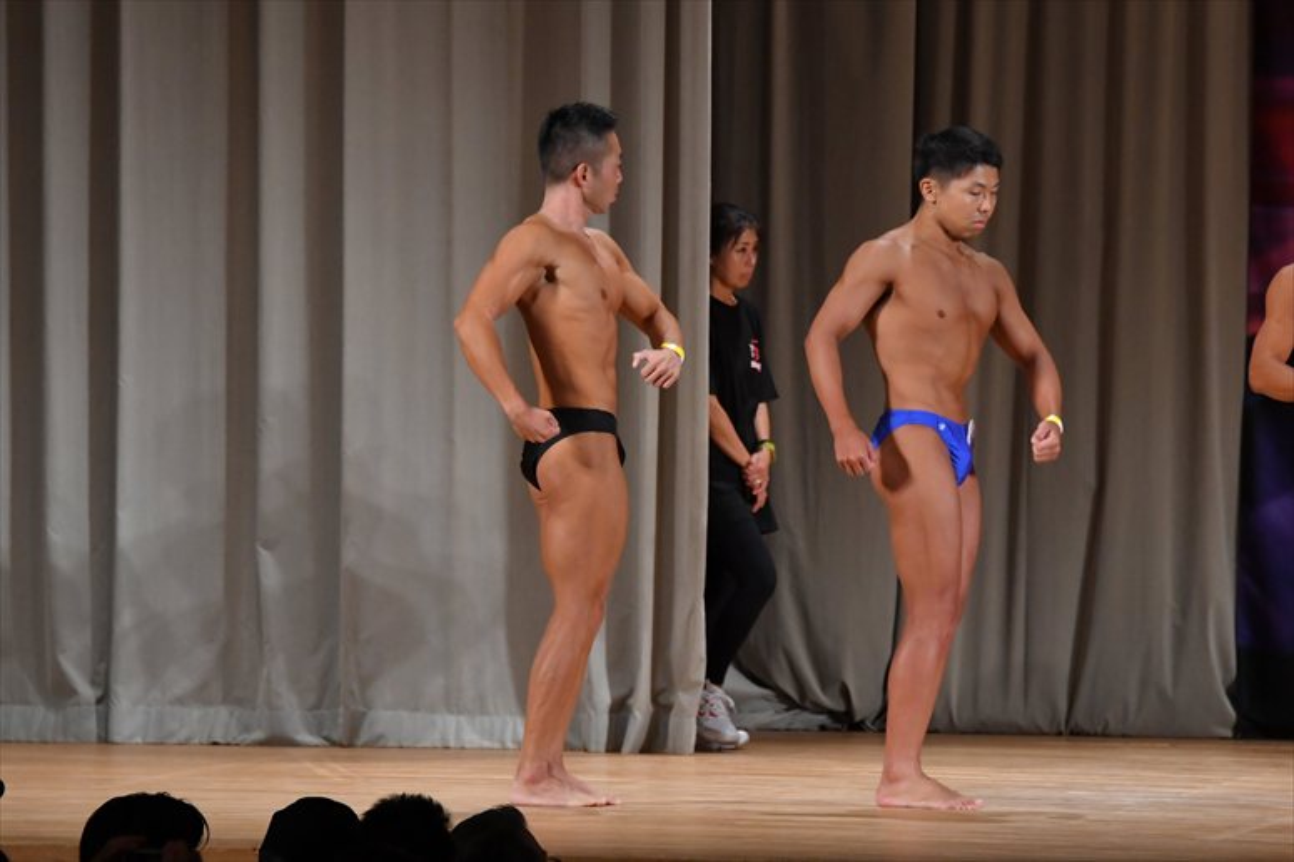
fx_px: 8084
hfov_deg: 9.2
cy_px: 431
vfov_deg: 6.1
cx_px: 647
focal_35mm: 225
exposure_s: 1/400
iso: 3200
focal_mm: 150
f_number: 5.6
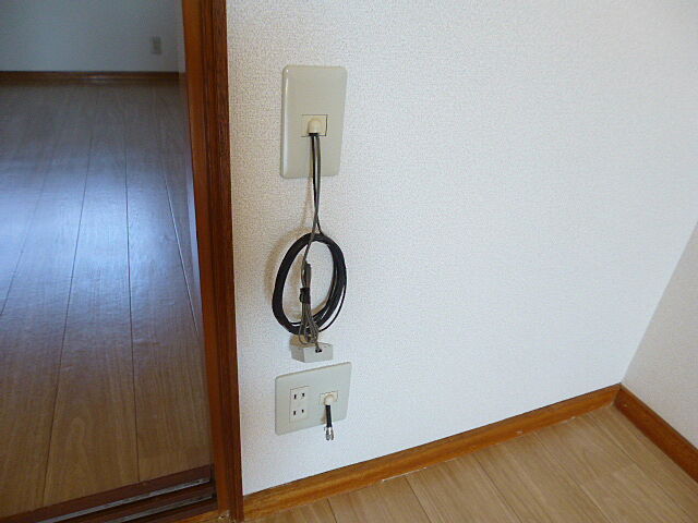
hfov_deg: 71.6
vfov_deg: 56.8
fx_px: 484
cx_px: 349
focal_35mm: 24
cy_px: 262
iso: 200
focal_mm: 4.3
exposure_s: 1/60
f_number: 2.8
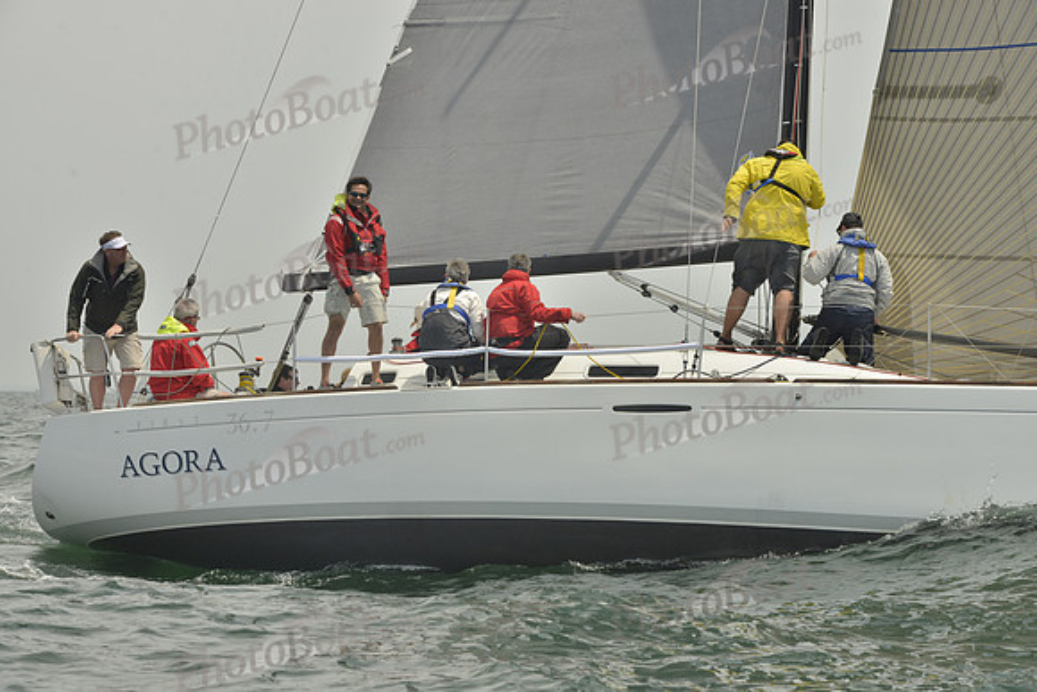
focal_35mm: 116
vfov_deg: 11.8
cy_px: 346
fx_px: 3342
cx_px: 518
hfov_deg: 17.6
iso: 560
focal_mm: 116
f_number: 13
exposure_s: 1/1250
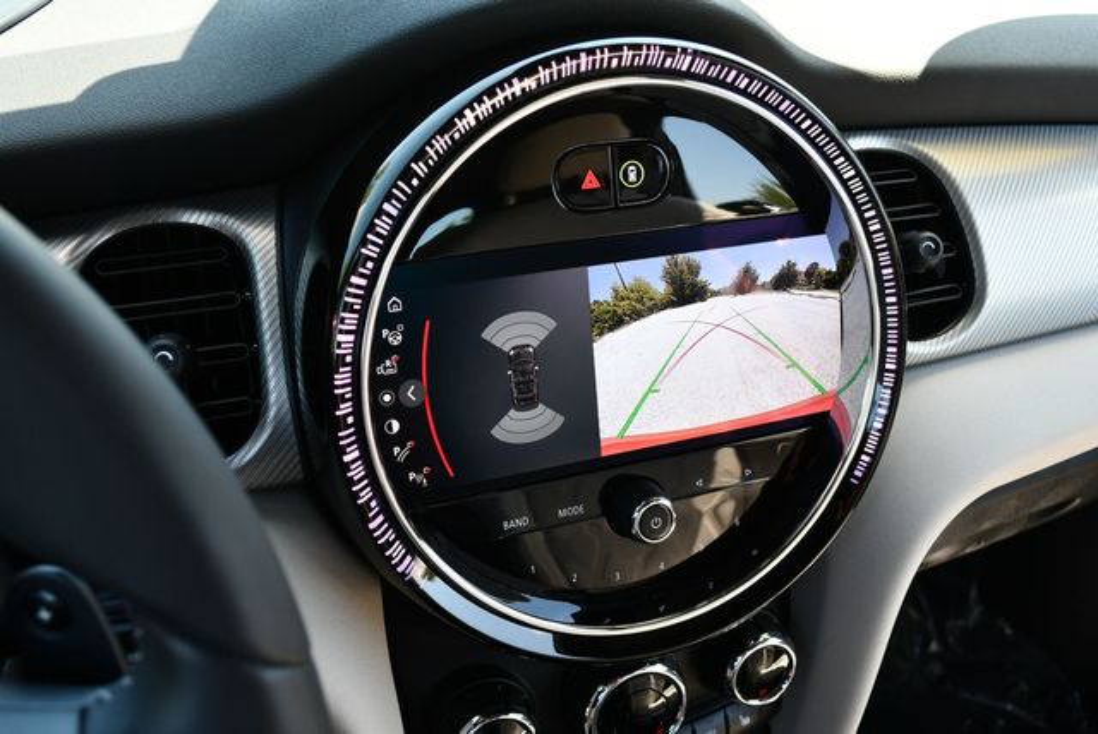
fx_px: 1099
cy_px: 367
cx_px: 549
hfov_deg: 53.1
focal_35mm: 36
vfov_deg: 36.9
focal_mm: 18
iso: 400
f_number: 4
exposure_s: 1/250
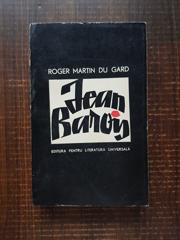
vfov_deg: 67.3
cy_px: 120
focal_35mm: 26
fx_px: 180
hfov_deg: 53.1
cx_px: 90
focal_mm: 4.3
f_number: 1.7
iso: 200
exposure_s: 1/13
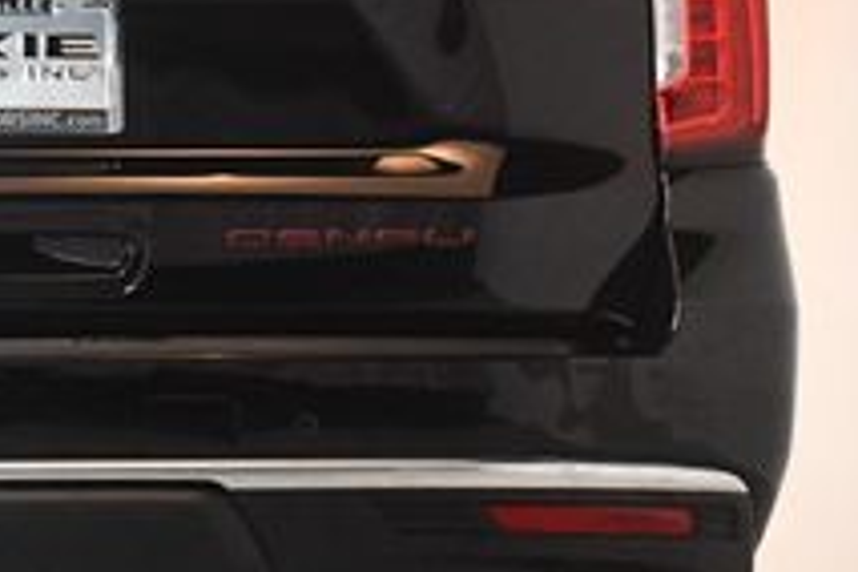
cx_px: -36
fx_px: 2574
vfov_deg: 12.7
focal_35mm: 108
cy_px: 189
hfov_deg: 18.4
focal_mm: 24
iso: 3200
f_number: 3.8
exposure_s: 1/125
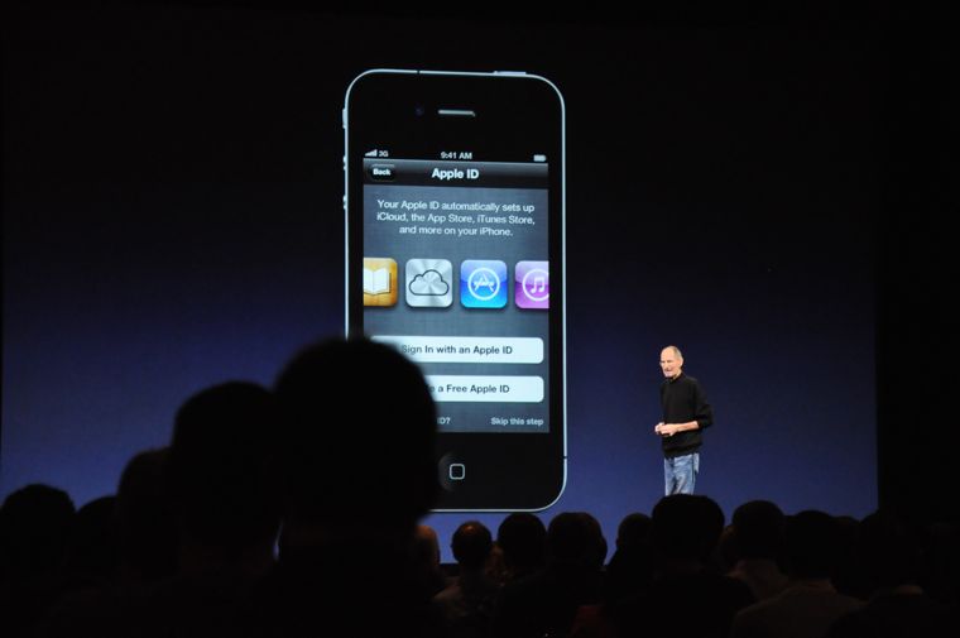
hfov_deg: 19.5
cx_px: 480
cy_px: 319
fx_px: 2797
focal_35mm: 105
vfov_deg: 13.0
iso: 1600
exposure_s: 1/50
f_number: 5.3
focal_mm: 70
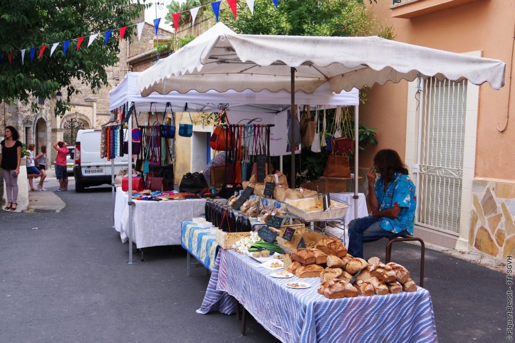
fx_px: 601
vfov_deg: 31.9
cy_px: 172
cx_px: 258
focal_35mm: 42
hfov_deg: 46.4
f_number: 5
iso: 400
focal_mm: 28
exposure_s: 1/60
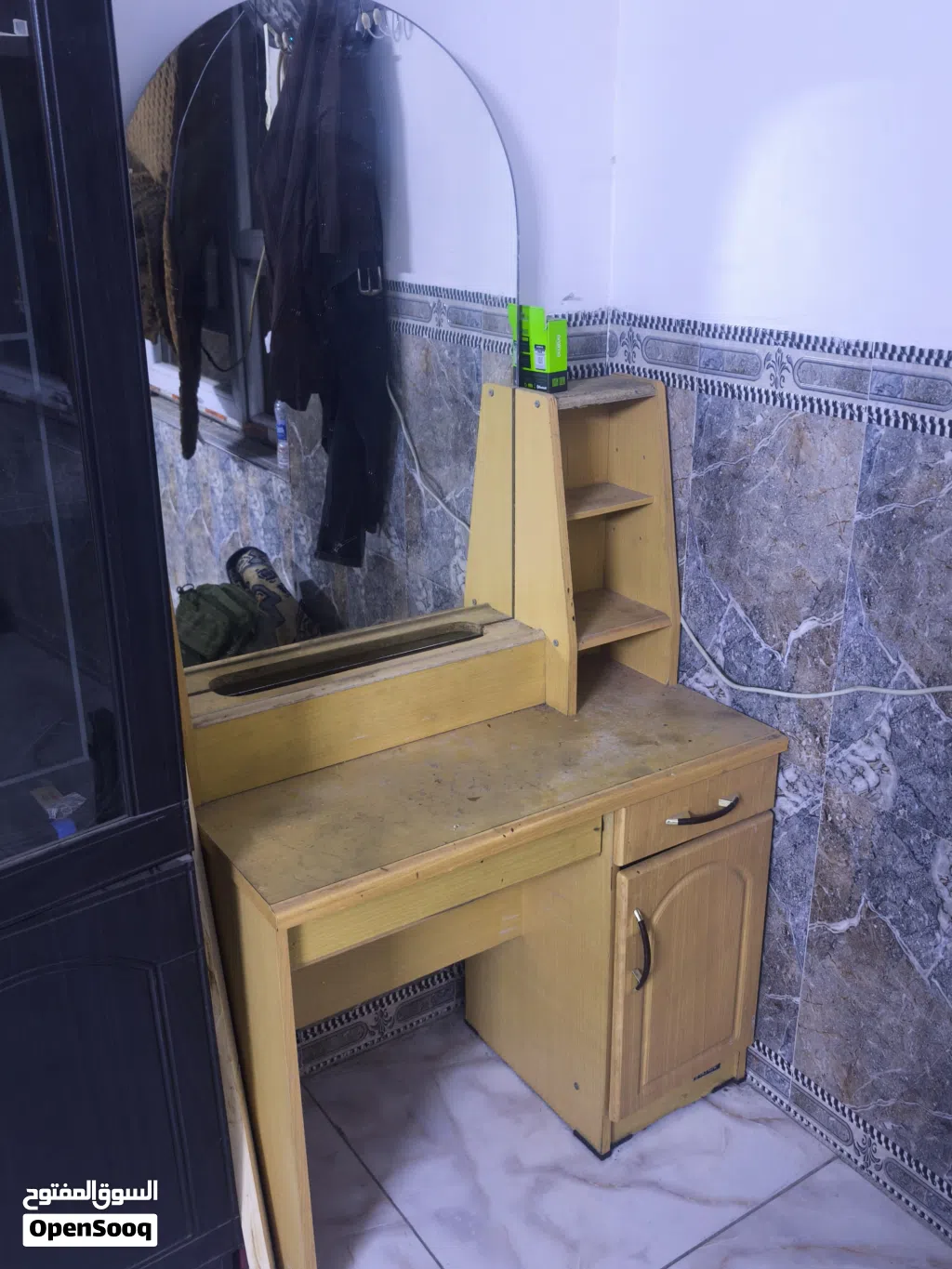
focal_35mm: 31
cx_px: 476
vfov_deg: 58.3
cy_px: 634
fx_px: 1137
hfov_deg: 45.4
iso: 640
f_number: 1.6
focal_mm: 6.57
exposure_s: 1/33.3
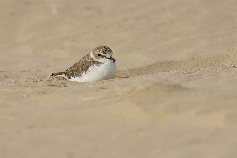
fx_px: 3950
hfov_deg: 3.4
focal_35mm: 600
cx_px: 118
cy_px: 79
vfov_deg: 2.3
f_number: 8
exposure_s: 1/2000
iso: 320
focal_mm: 600
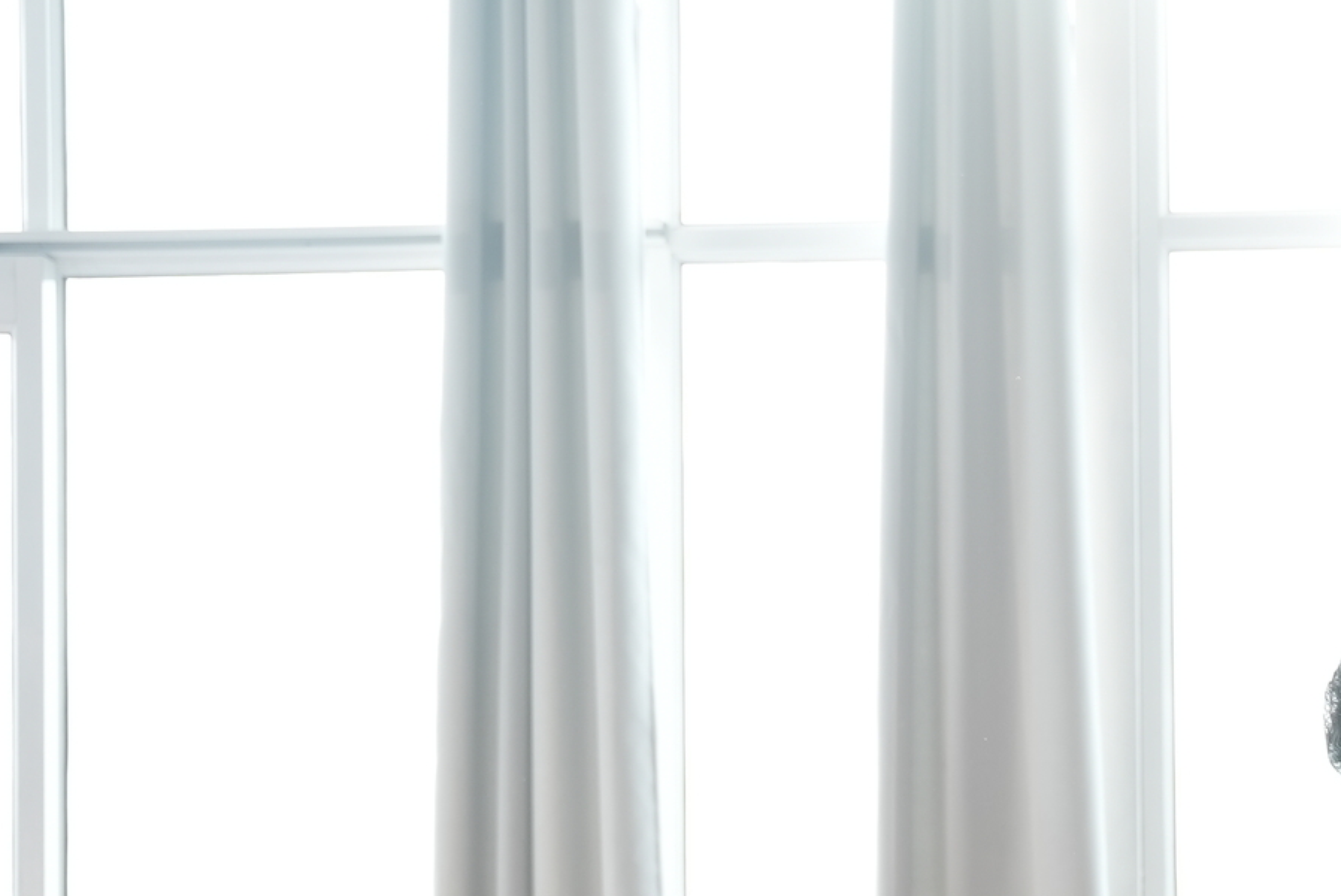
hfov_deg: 22.8
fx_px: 3168
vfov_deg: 15.7
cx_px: 1387
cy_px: 984
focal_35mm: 85
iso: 400
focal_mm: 36
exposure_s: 1/500
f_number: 2.8
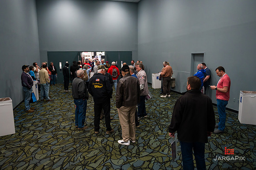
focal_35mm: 27
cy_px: 85
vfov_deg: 47.9
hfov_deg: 67.4
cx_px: 128
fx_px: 192
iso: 3200
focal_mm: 27
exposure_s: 1/200
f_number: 3.2
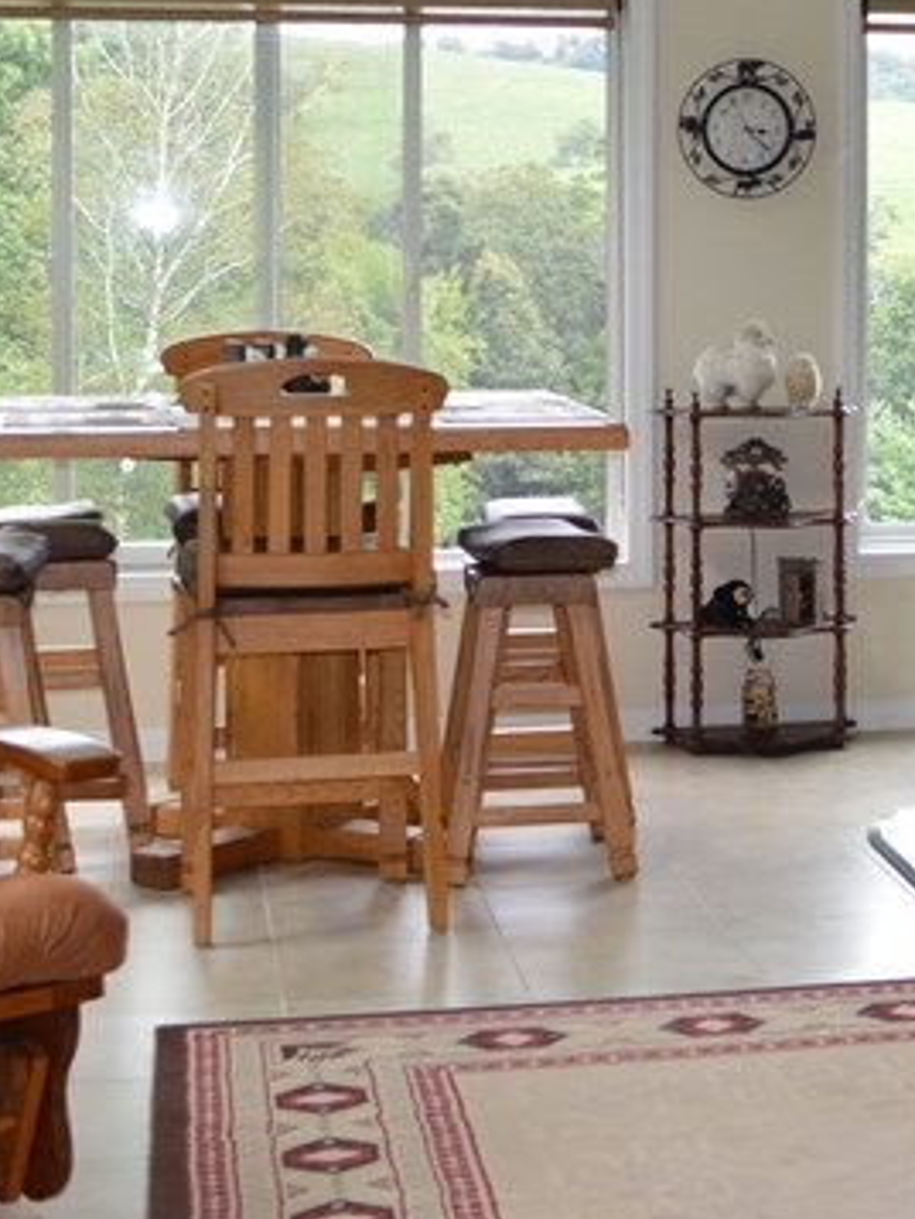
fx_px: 2783
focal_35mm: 79
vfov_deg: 24.4
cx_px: 1005
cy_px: 283
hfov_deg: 18.0
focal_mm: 18
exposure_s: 1/125
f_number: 4
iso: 280
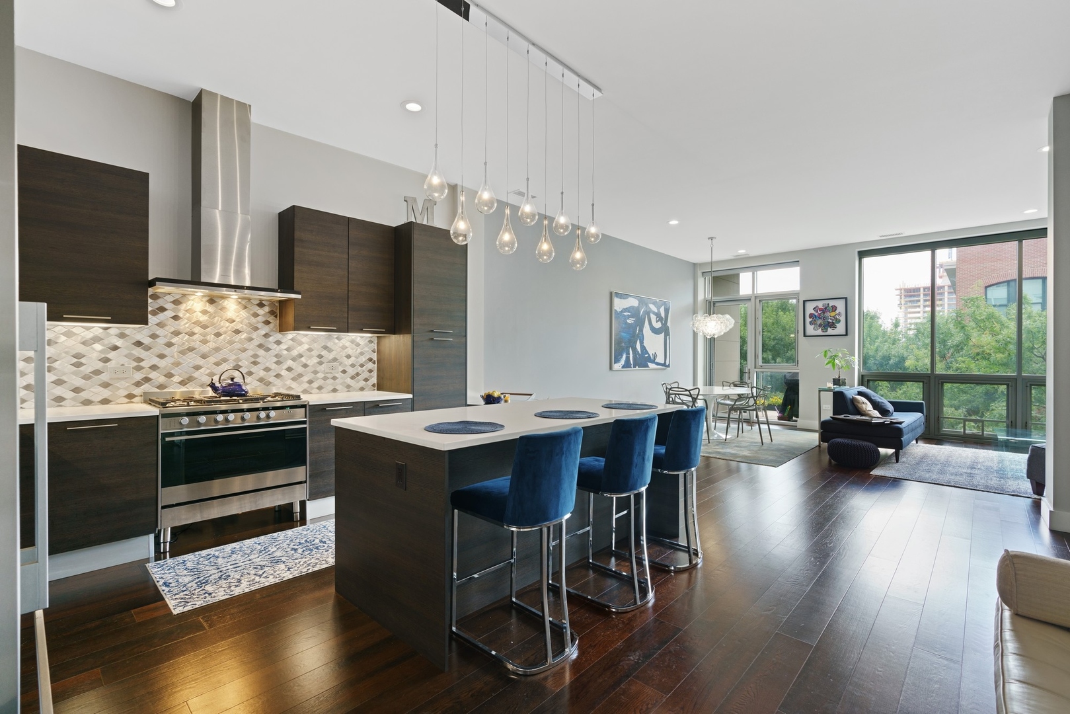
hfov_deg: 96.7
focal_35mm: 16
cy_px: 357
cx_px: 535
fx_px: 476
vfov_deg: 73.8
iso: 320
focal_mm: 16
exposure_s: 1/5
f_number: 7.1
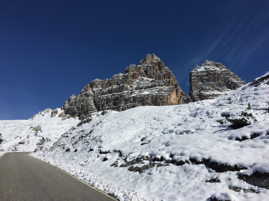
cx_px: 134
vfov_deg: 48.2
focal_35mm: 29
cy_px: 100
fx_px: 225
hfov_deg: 61.7
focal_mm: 4.15
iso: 25
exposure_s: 1/4525
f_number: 2.2
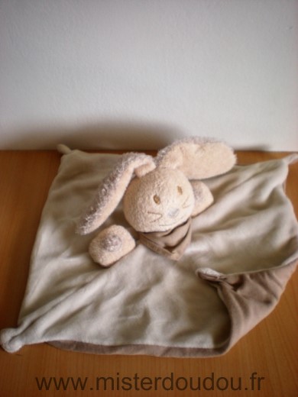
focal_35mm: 38
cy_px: 198
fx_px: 436
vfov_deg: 49.0
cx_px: 149
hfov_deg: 37.7
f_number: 3.1
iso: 123
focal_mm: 6.3
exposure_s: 1/58.8
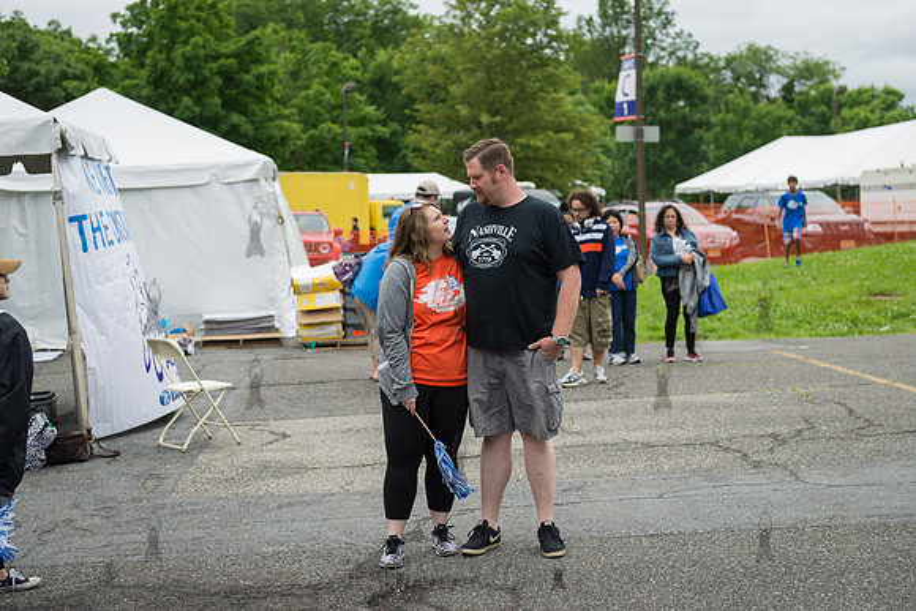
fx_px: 1527
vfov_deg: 22.6
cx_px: 458
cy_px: 306
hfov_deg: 33.4
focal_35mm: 60
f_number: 3.5
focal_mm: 60
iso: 200
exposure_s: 1/1000
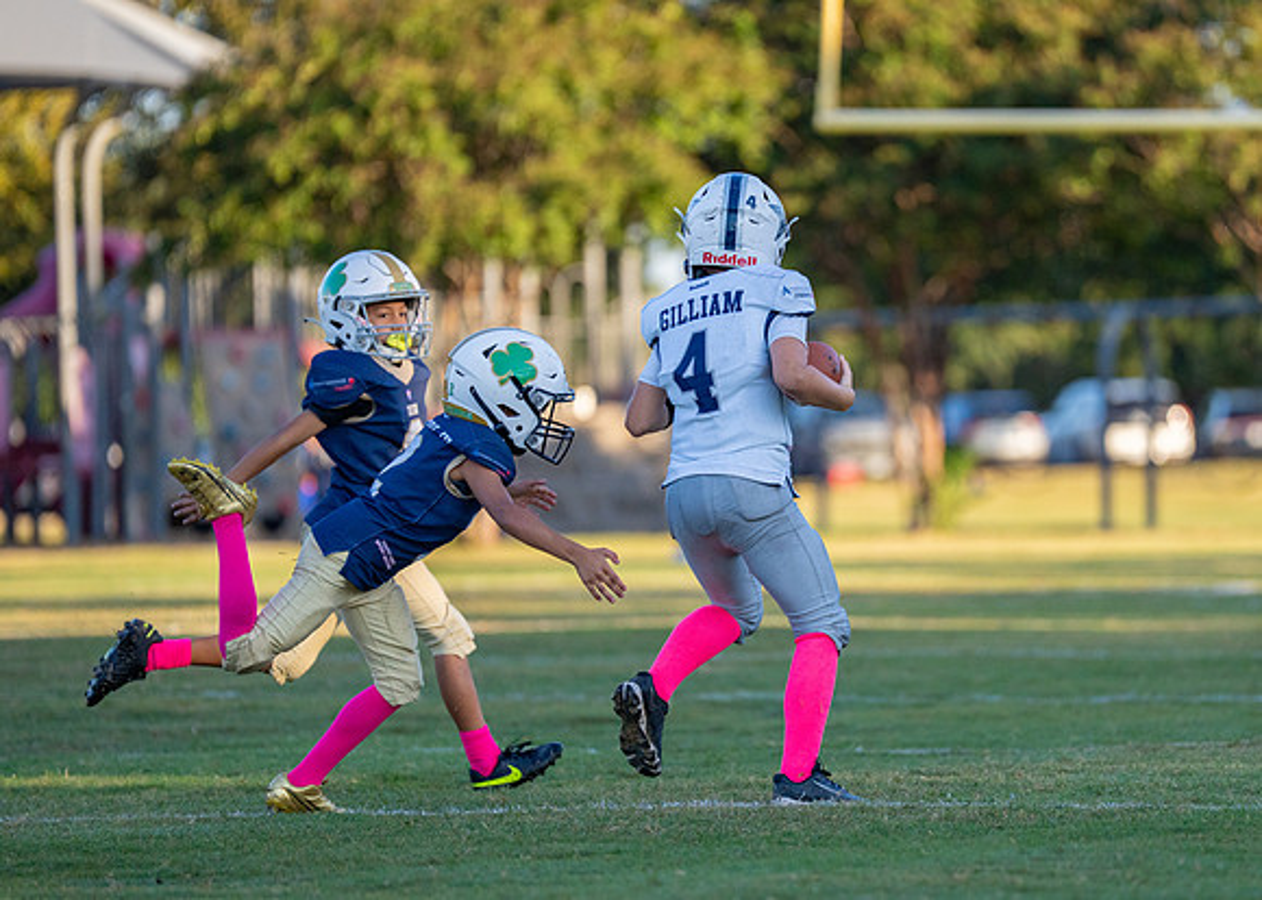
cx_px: 783
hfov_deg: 7.6
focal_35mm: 265
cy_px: 447
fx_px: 9506
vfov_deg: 5.4
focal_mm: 200
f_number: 2.8
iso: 400
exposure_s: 1/4000
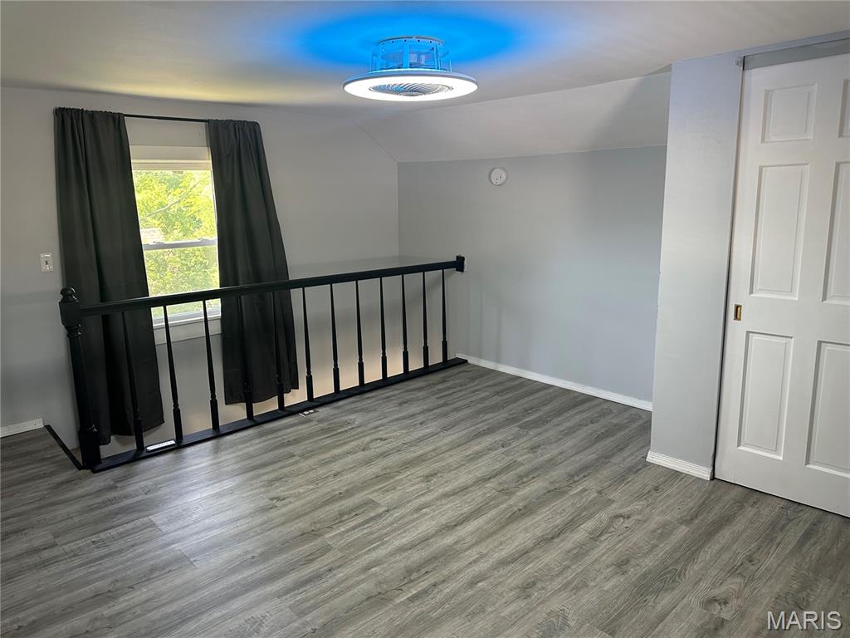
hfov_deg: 71.6
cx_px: 425
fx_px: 589
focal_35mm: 24
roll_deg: +0.5
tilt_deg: -11.6
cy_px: 319
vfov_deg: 56.8
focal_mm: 6.86
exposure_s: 1/121
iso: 200
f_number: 1.78
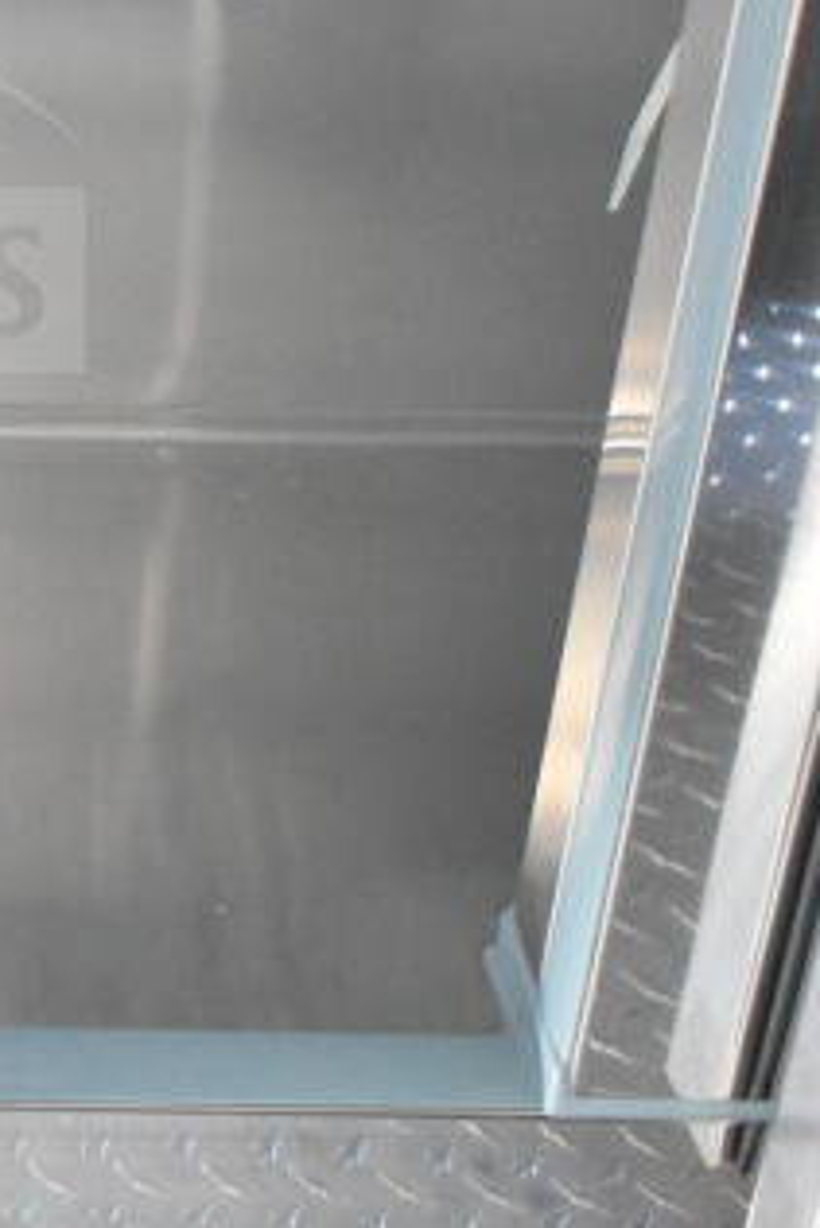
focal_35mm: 78
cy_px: 62
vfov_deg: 25.0
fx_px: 2662
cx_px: -354
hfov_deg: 16.2
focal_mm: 18
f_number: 3.5
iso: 7200
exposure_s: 1/30
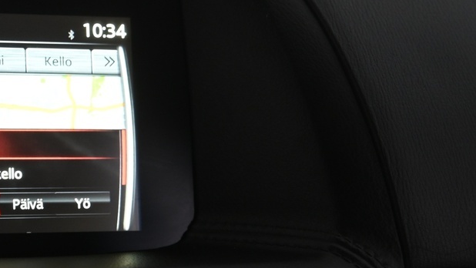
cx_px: -77
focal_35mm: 88
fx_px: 1111
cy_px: 168
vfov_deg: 13.7
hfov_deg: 22.5
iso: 1000
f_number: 4
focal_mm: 32
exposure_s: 1/30
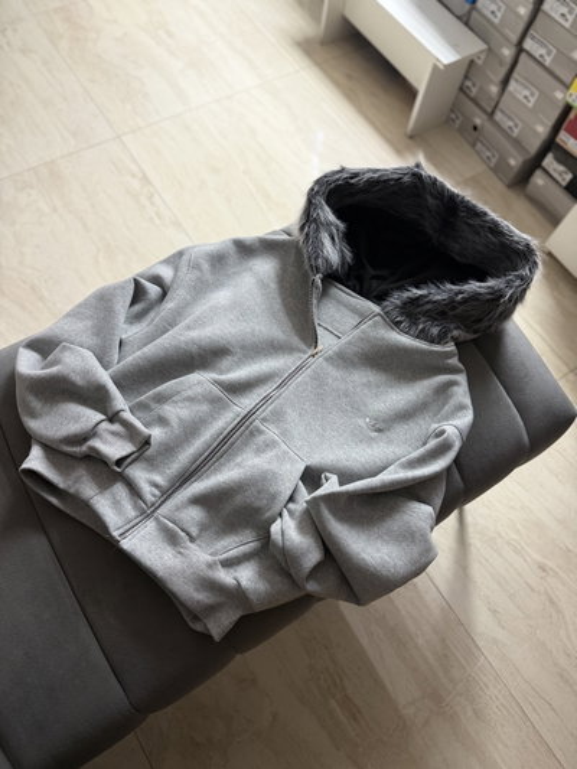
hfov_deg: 56.8
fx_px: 533
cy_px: 384
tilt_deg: -65.0
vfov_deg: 71.6
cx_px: 288
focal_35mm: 24
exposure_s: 1/60
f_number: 1.78
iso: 400
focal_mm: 6.76
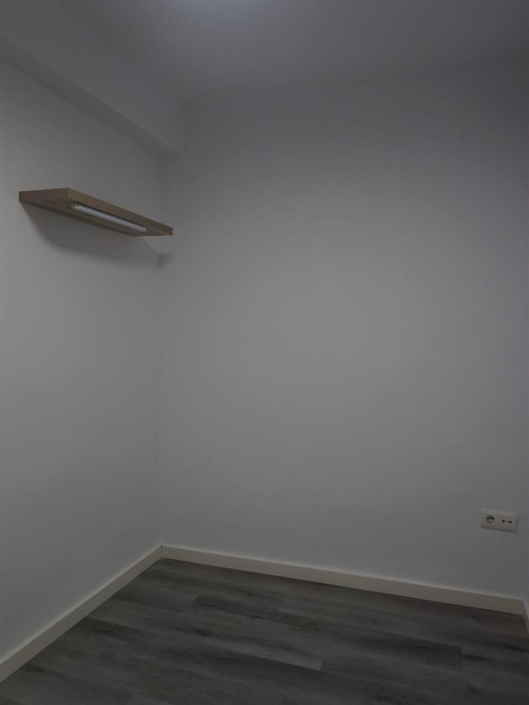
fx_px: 530
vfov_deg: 67.3
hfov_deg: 53.1
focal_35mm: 26
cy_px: 352
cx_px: 264
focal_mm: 6
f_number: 1.6
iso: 1000
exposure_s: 1/18
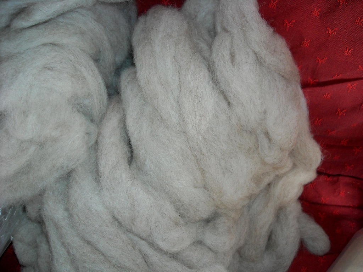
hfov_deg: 52.6
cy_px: 136
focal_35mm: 35
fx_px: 367
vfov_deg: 40.7
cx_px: 182
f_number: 2.8
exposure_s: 1/60
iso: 200
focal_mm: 5.7
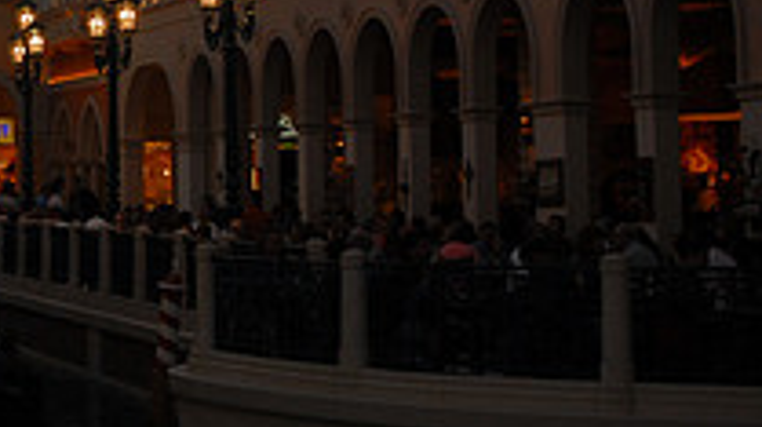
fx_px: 2119
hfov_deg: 19.6
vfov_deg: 11.3
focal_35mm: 105
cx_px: -44
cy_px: -73
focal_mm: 24
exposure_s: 1/30
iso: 140
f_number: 3.5
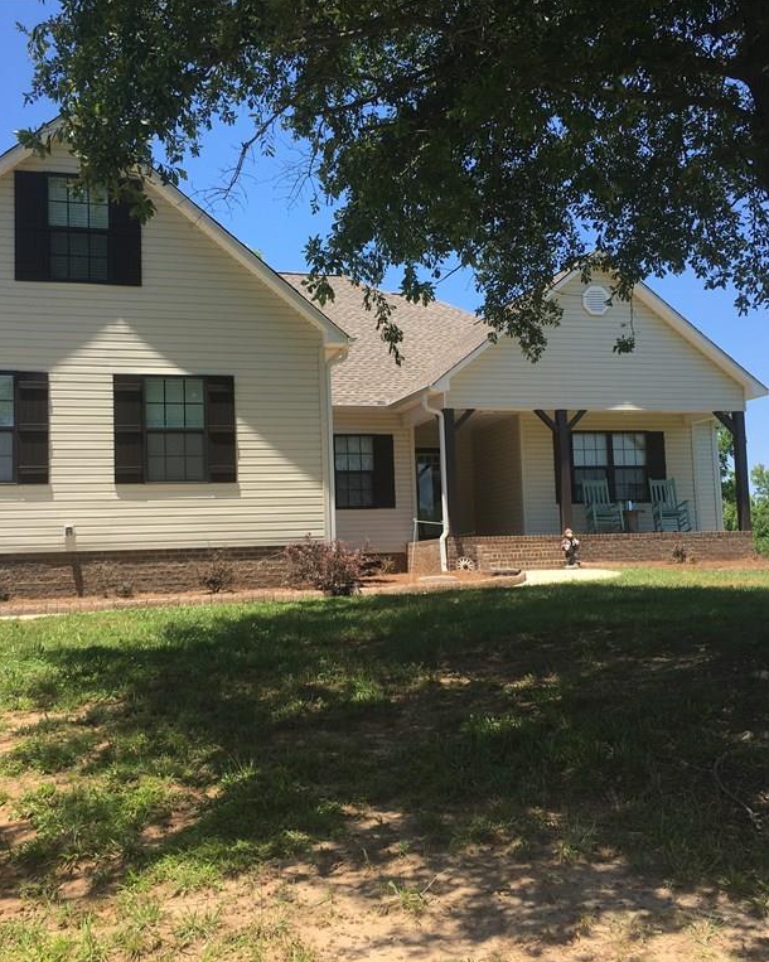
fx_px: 1082
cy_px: 480
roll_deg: +2.3
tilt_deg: +7.0
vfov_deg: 47.9
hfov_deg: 39.1
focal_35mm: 38
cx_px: 379
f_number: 2.2
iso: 25
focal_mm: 4.15
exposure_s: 1/793
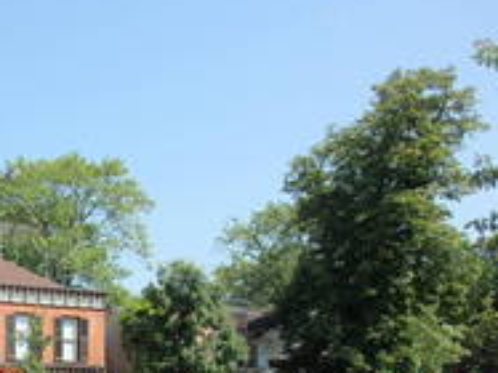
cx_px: 13
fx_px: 863
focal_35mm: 60
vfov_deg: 23.3
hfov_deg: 30.2
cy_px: 384
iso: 64
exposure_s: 1/80
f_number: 8
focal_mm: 5
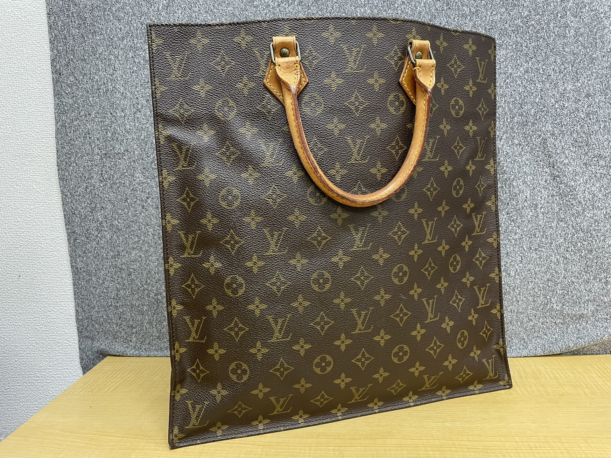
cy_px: 229
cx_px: 306
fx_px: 459
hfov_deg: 67.3
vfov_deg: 53.1
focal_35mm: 26
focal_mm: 4.2
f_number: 1.6
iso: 160
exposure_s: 1/60
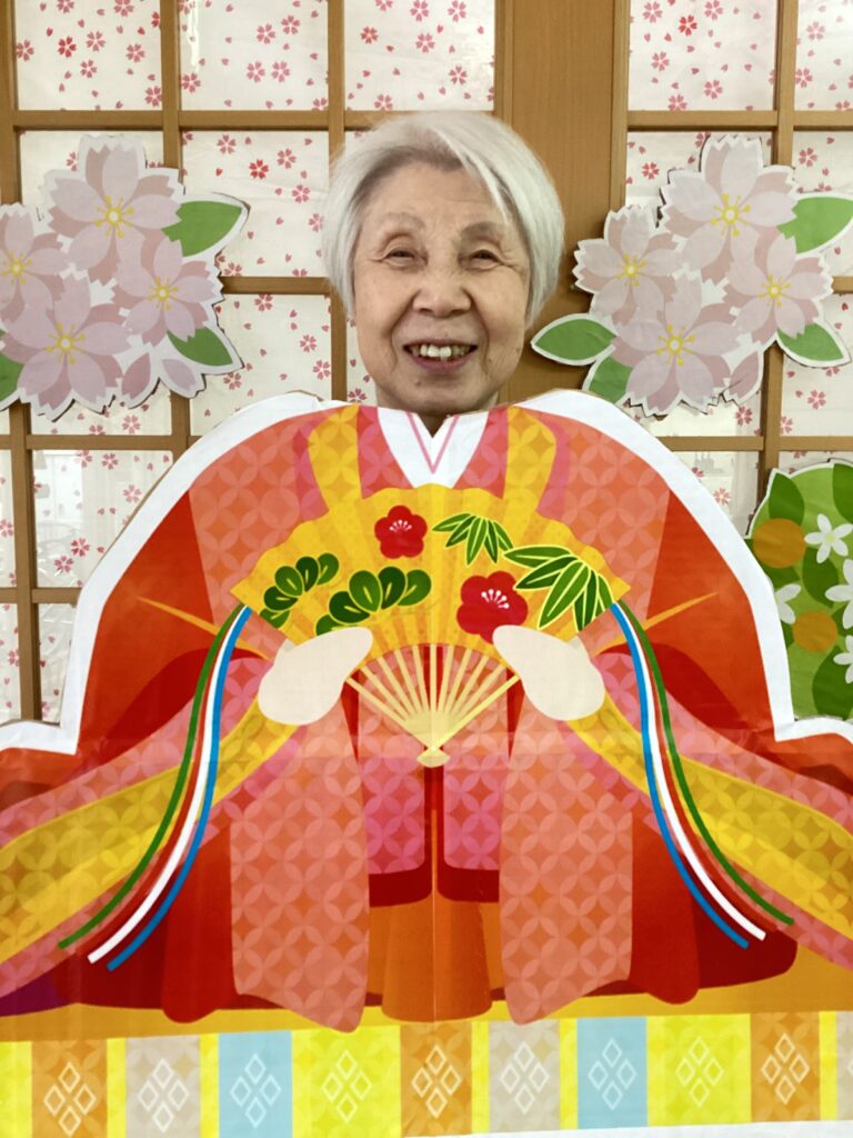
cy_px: 569
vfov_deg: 58.4
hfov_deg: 45.4
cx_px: 426
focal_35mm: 31
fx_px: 1019
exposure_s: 1/33
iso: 320
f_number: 2.4
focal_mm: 3.3
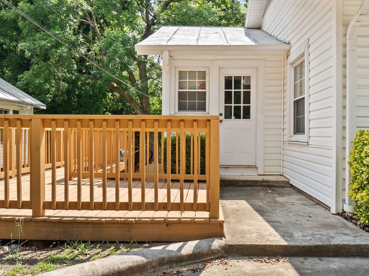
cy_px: 135
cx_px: 201
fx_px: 288
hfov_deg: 65.2
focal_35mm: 27
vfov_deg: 51.3
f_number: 7.1
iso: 100
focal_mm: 10
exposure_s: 1/30
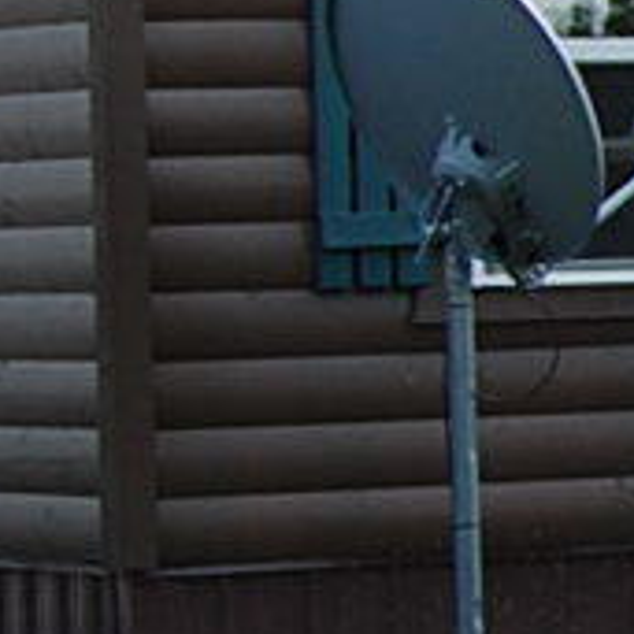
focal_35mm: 337
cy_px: 256
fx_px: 6983
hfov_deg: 4.9
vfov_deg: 5.2
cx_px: 2043
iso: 200
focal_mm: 30
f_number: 6.3
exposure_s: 1/160
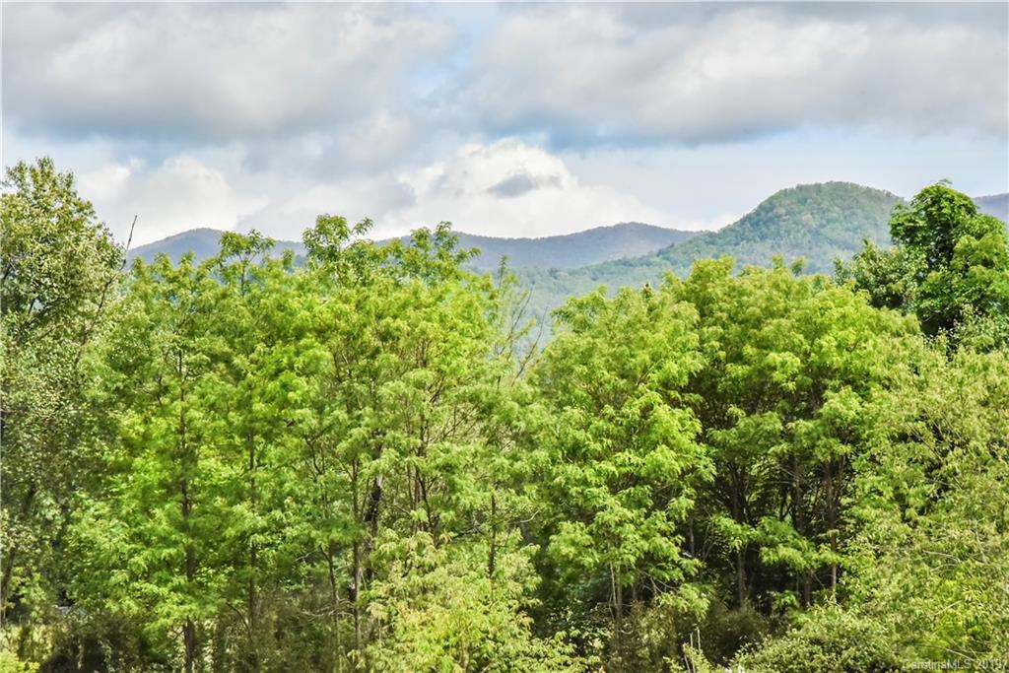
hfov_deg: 17.1
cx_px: 504
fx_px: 3364
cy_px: 336
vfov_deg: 11.4
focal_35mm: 120
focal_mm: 120
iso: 4000
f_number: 18
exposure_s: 1/1250
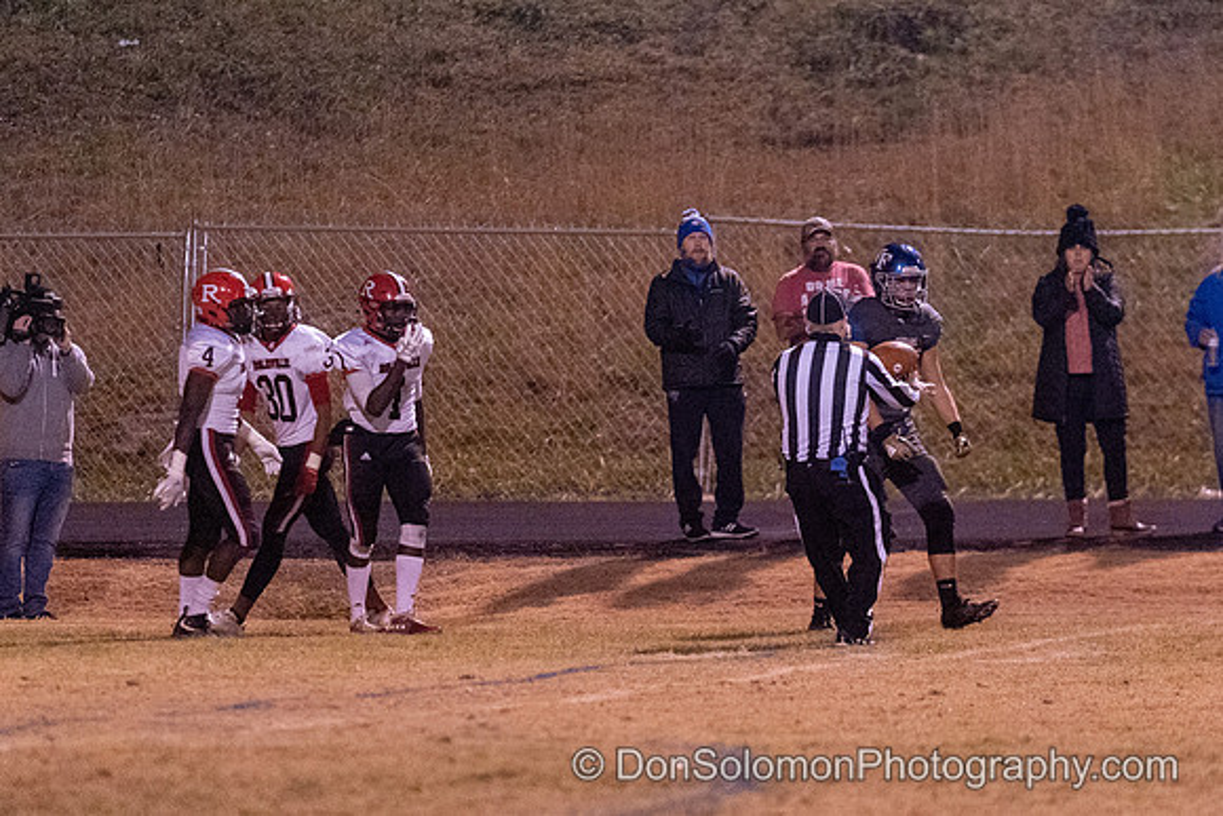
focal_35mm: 313
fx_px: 10643
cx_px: 751
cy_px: 473
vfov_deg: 4.4
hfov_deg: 6.6
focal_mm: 200
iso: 10000
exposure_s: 1/800
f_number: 2.8
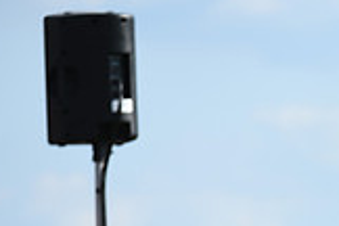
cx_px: 592
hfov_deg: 2.1
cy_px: 352
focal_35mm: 967
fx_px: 9105
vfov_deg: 1.4
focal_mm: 270
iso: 320
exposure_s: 1/1250
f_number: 5.6
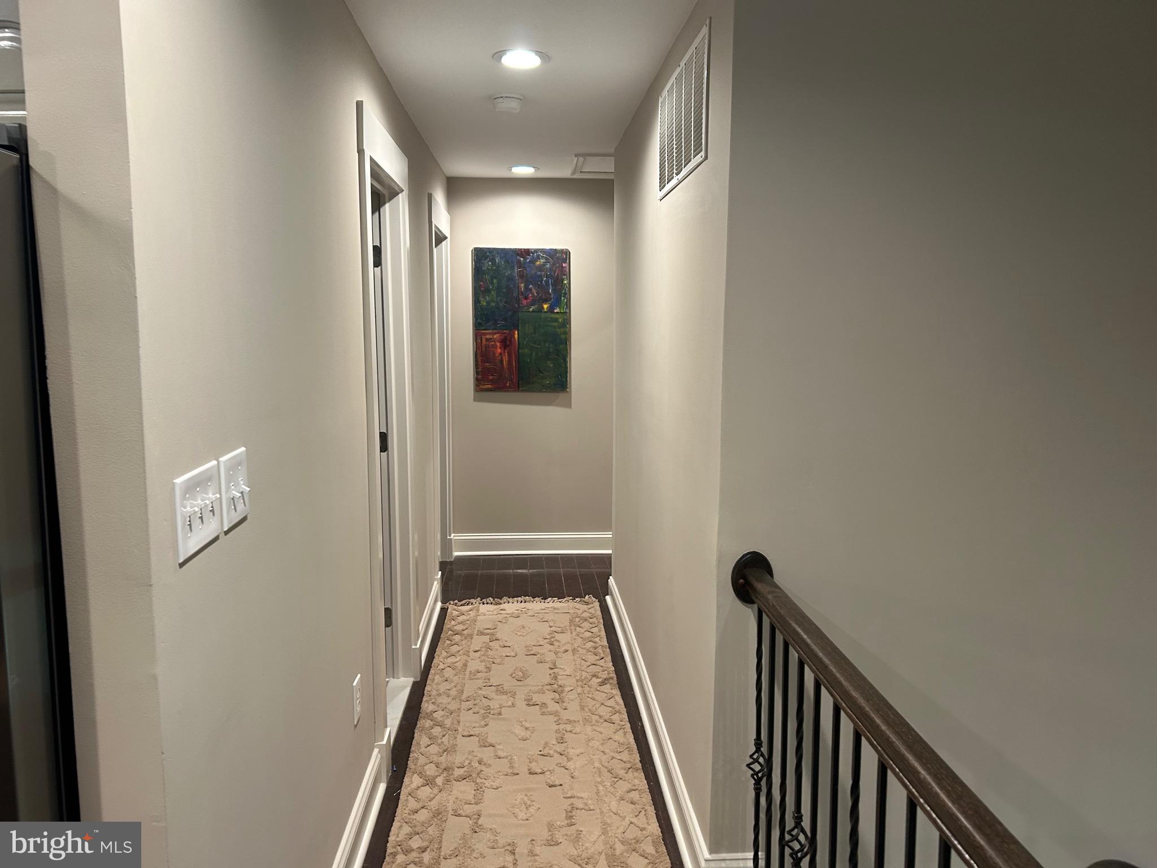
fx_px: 869
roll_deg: +0.5
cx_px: 578
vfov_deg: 53.1
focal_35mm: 26
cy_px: 434
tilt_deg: -9.4
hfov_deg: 67.3
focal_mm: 5.7
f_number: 1.5
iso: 125
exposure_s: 1/60
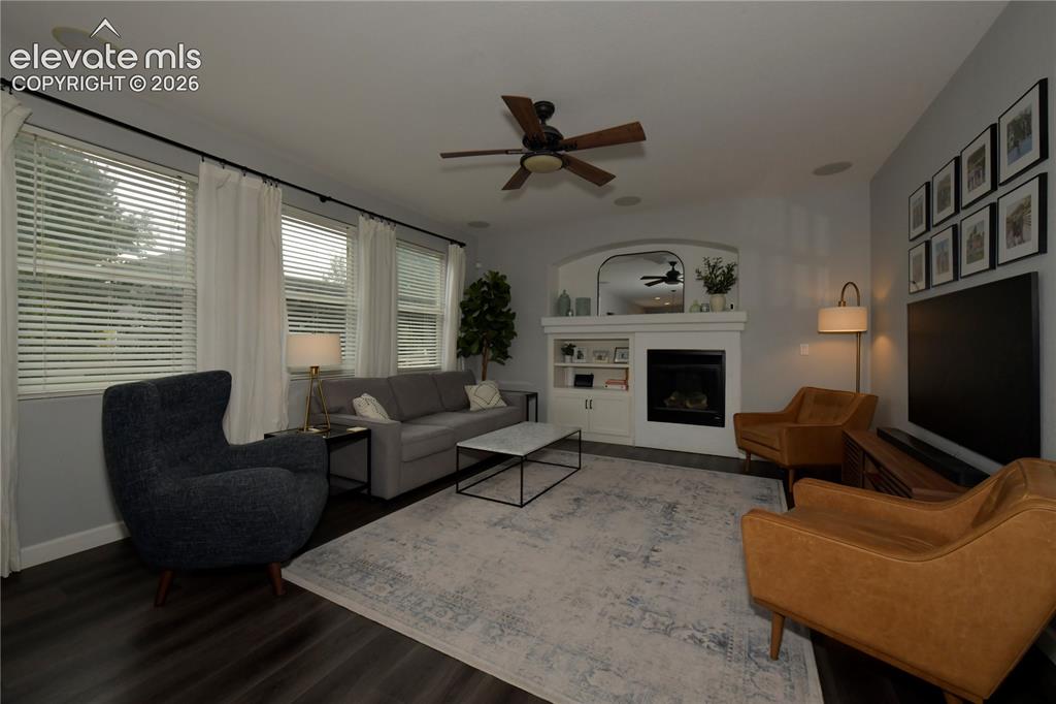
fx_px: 411
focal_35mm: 14
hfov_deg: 104.3
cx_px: 528
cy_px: 352
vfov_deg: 81.2
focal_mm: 14
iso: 1250
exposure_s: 1/160
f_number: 13
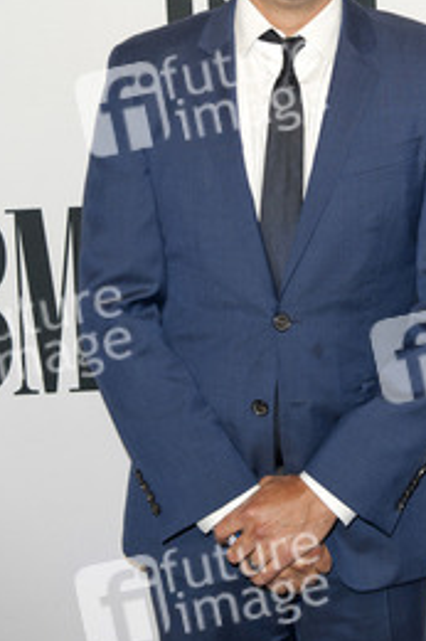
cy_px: 222
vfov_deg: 27.2
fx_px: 1315
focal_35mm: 74
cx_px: 275
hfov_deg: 18.4
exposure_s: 1/400
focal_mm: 48
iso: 500
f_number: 4
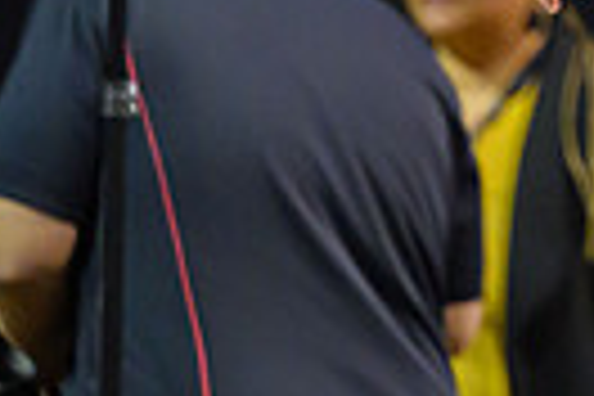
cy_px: -701
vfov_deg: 1.4
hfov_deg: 2.1
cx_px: 1179
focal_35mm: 1000
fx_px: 16499
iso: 4000
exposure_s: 1/640
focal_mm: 170
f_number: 2.8
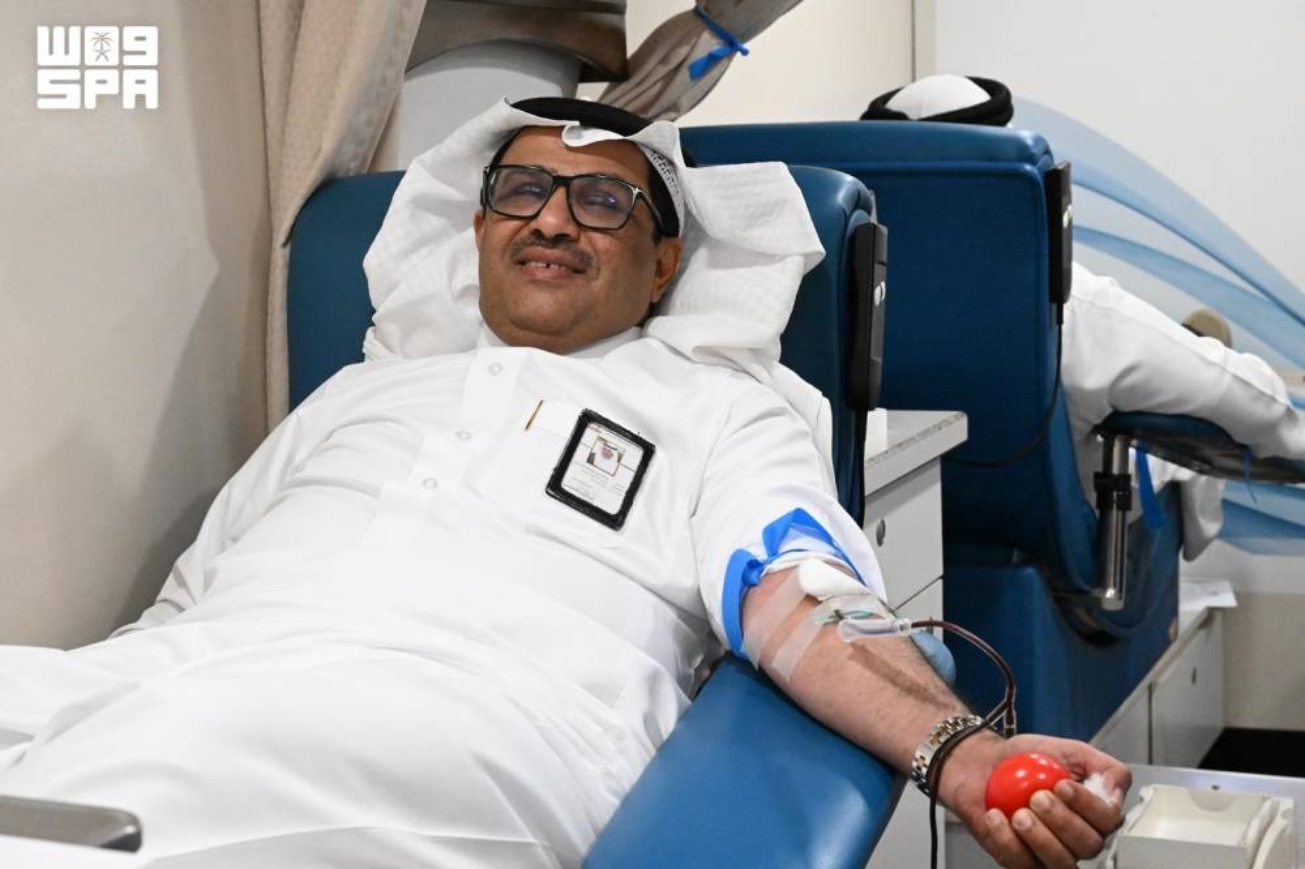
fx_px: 2537
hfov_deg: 28.9
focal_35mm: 70
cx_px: 652
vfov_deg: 19.4
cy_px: 434
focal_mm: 70
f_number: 10
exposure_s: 1/200
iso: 16000
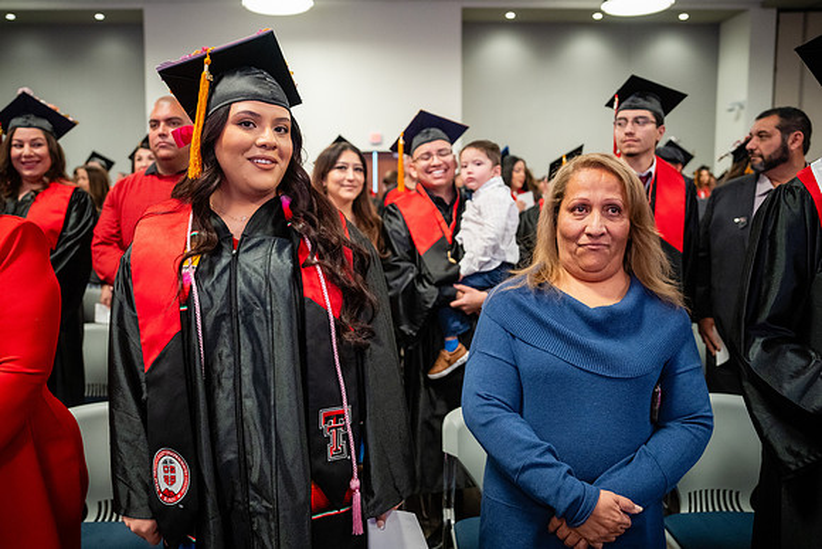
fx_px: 646
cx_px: 385
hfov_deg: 64.9
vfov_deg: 46.0
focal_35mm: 28
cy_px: 265
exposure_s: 1/160
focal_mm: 26
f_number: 2.8
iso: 3200
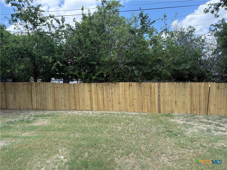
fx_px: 157
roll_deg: +2.2
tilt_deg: -1.3
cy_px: 85
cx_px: 114
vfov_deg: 56.8
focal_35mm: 24
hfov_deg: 71.6
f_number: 1.78
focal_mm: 6.76
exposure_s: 1/1437
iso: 100
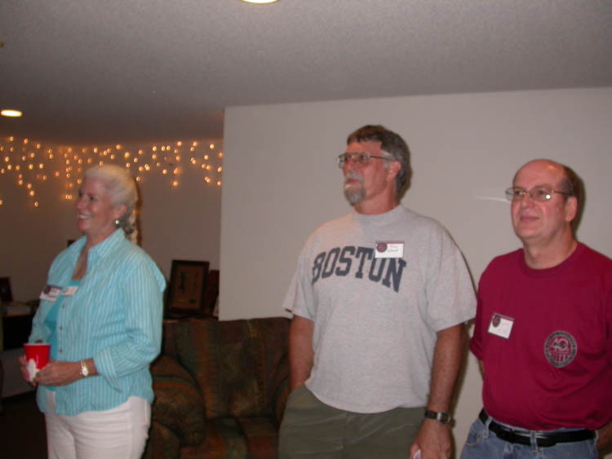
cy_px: 230
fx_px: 672
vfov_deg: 37.7
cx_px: 306
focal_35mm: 38
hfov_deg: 49.0
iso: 100
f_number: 2.6
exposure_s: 1/60
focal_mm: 7.85
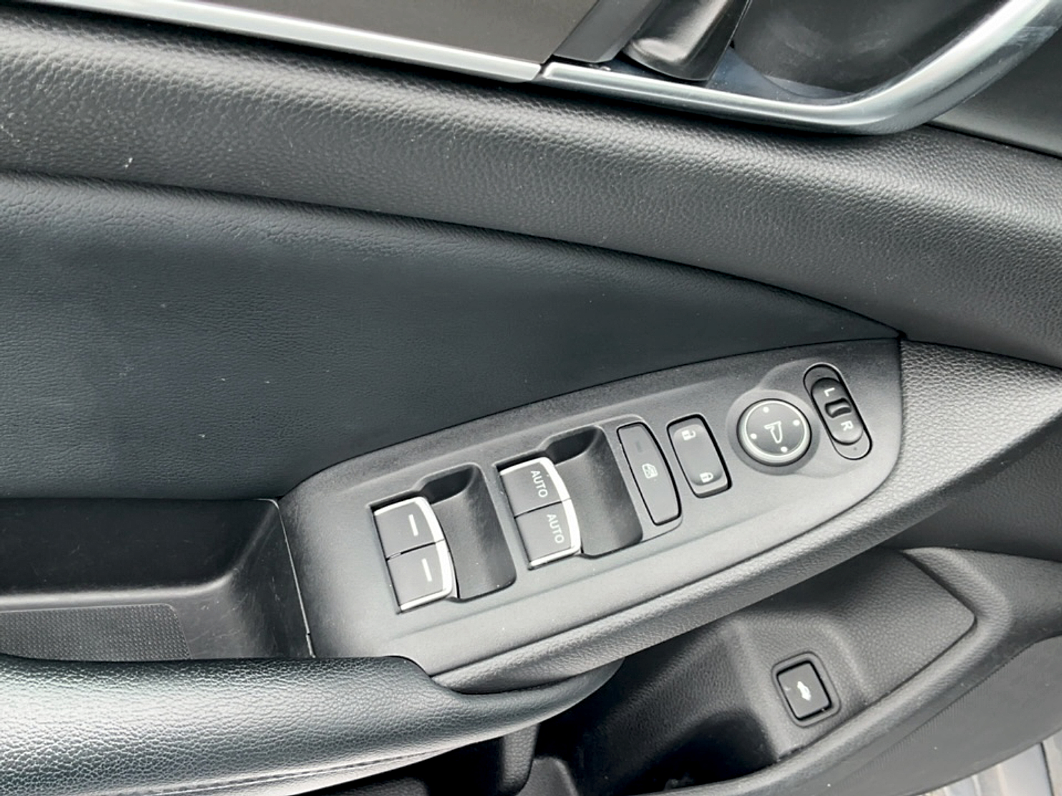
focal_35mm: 30
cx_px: 531
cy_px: 398
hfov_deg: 60.0
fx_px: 920
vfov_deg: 46.8
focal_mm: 3
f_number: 1.8
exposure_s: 1/60
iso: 25
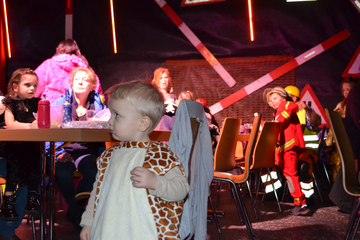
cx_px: 180
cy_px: 120
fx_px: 390
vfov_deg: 34.2
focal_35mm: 39
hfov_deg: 49.6
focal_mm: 26
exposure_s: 1/60
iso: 3200
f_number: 4.2
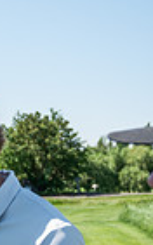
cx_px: -134
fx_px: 895
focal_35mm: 134
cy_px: 183
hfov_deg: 9.3
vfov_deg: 15.5
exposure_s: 1/1250
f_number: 4
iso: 250
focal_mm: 32
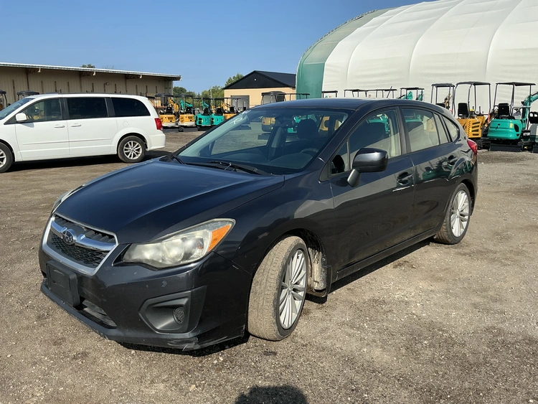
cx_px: 269
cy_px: 202
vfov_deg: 49.8
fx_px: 435
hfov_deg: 63.4
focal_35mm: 28
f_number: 1.8
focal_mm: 3
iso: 25
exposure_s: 1/1848
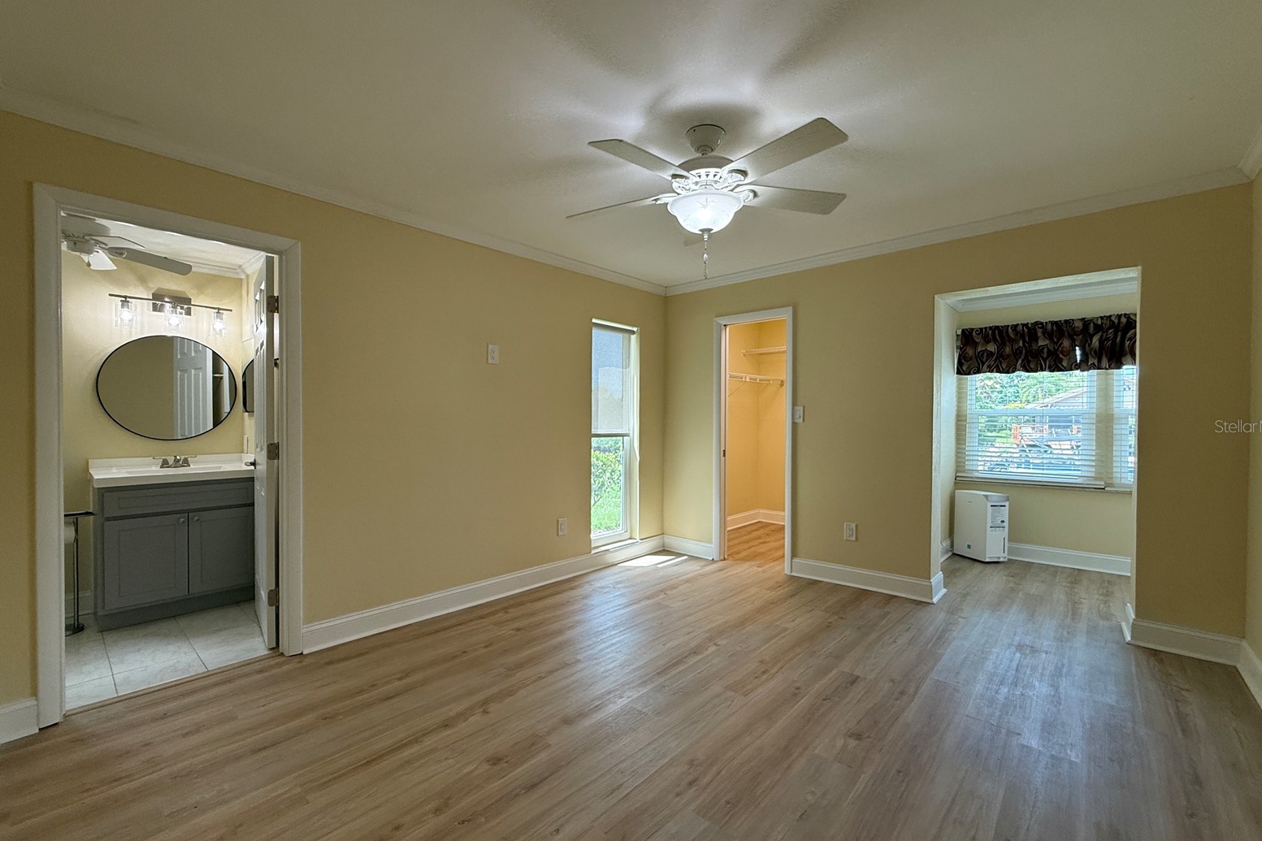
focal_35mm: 15
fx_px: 526
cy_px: 426
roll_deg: -0.9
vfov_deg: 77.3
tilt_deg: -0.8
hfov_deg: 100.4
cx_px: 641
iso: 160
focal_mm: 2.22
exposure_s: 1/120
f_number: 2.2
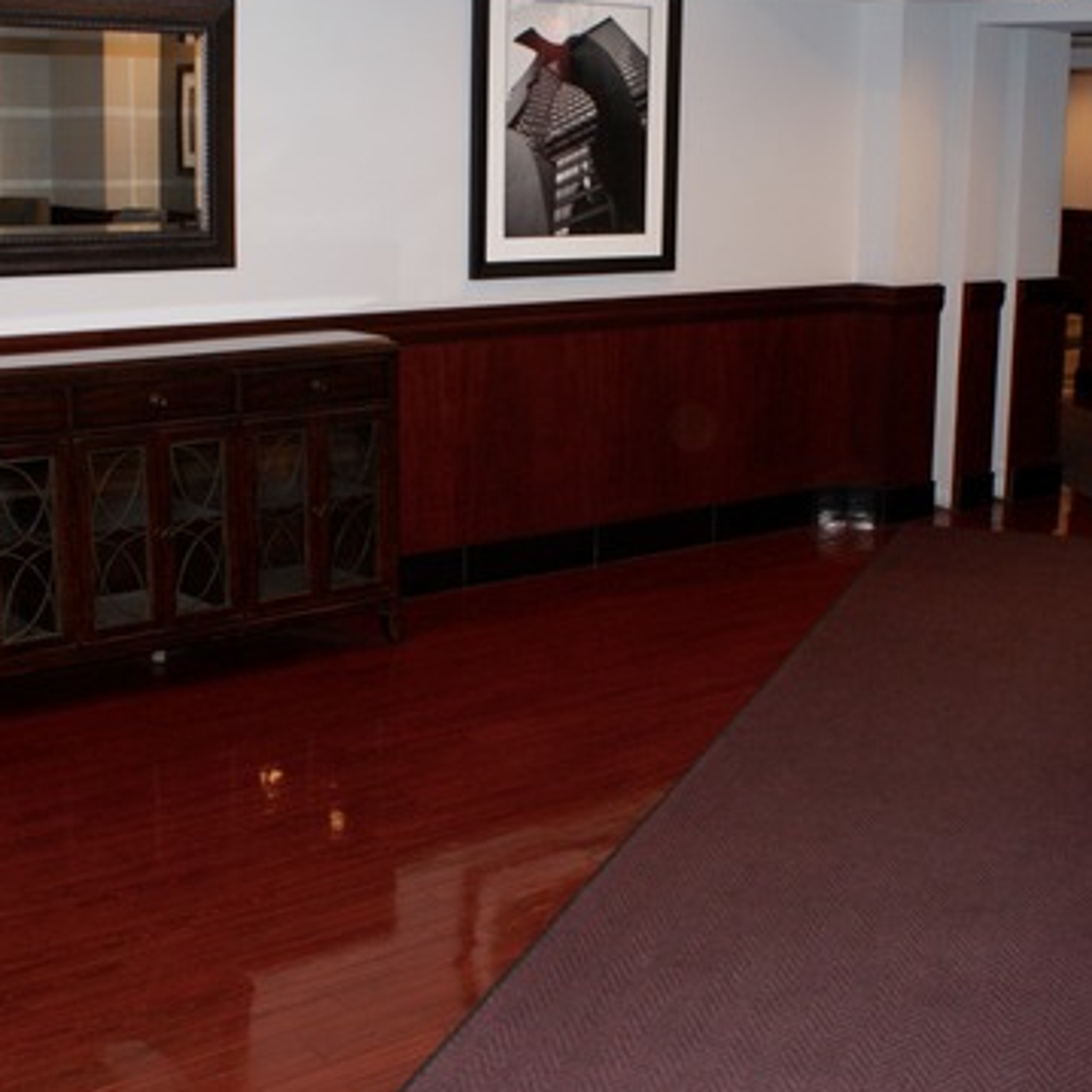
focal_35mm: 50
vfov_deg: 34.0
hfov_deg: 34.0
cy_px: 465
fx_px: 1785
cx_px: 560
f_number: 5.6
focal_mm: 22
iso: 400
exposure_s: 1/60
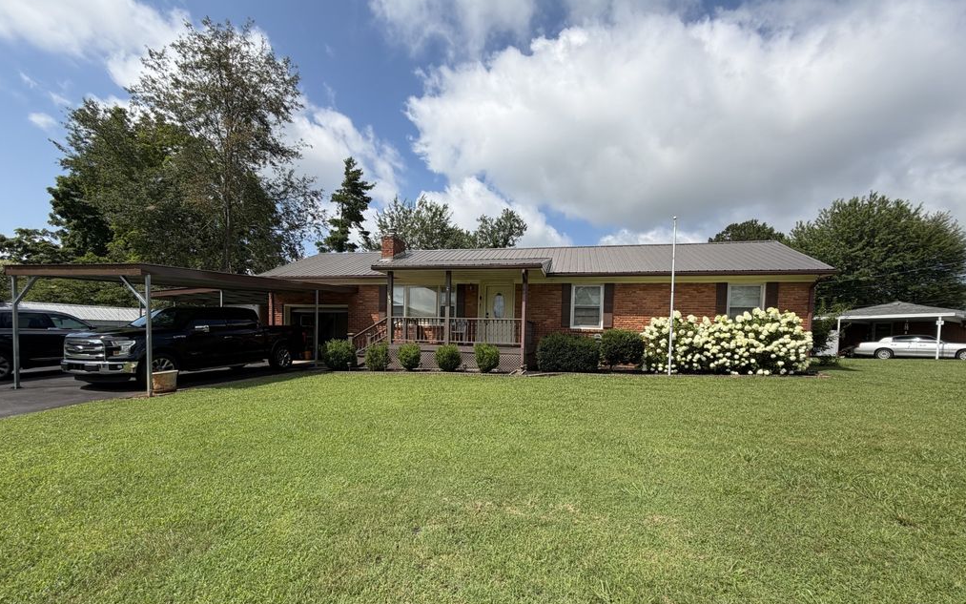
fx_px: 395
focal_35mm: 15
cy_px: 351
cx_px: 485
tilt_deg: -0.9
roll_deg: -1.5
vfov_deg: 74.2
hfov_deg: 101.5
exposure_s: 1/853
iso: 20
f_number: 2.2
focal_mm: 2.22
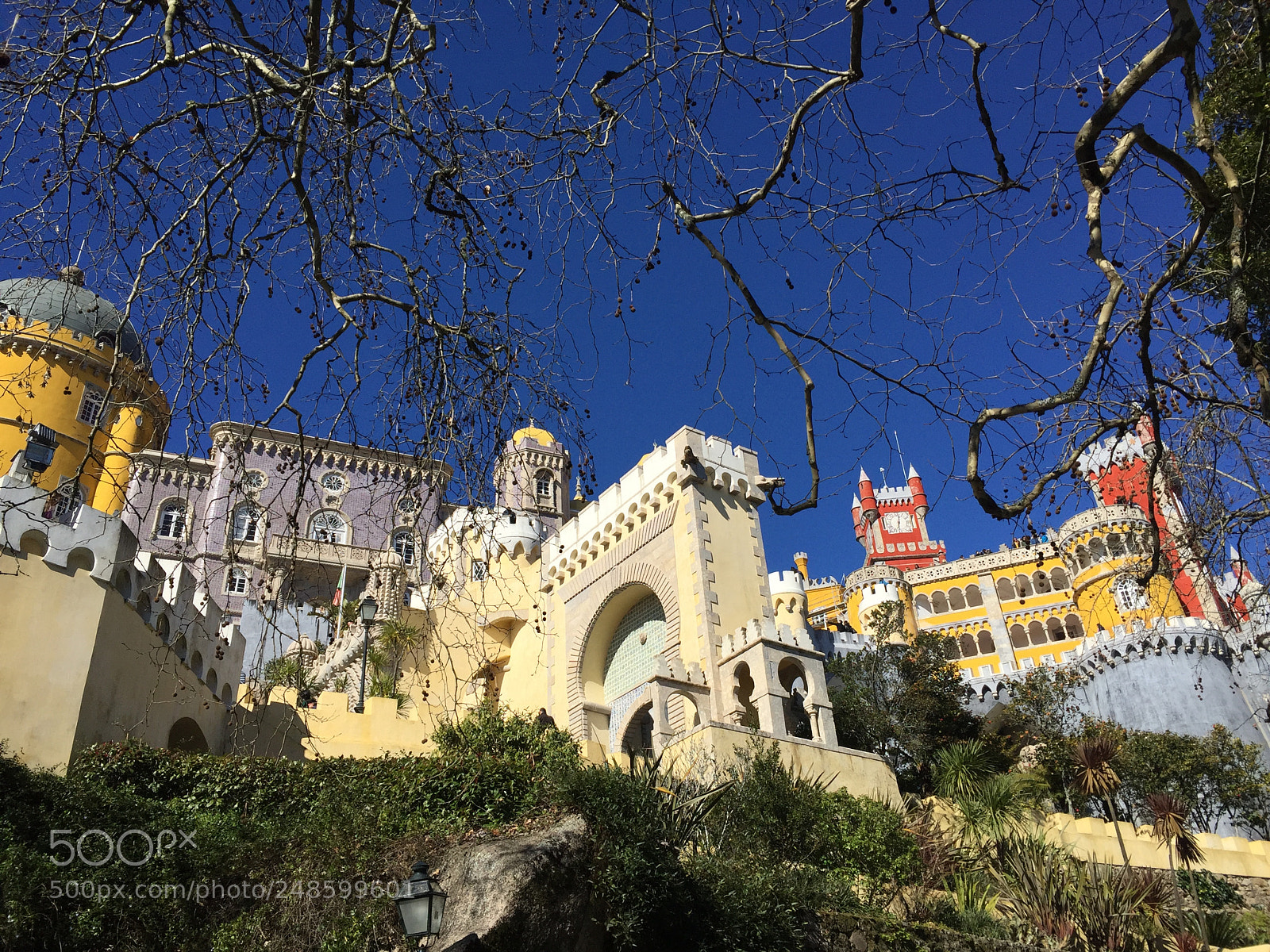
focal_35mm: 29
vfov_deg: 48.2
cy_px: 476
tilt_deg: +33.0
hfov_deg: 61.7
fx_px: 1064
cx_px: 635
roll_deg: +3.0
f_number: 2.2
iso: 32
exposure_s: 1/3049
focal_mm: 4.15
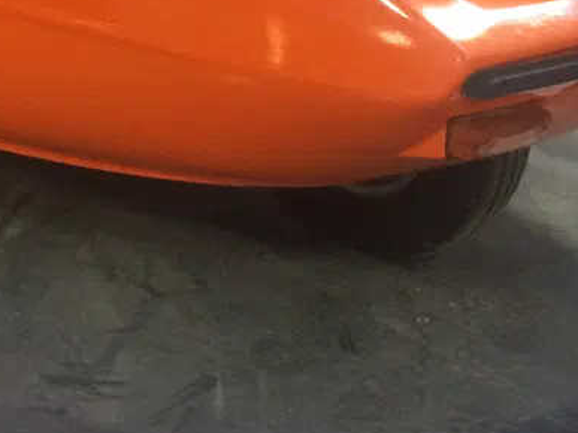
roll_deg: -0.2
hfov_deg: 21.4
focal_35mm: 90
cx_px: 88
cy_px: -103
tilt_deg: -11.5
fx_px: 1502
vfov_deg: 15.7
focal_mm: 4.15
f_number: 2.2
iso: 200
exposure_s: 1/30
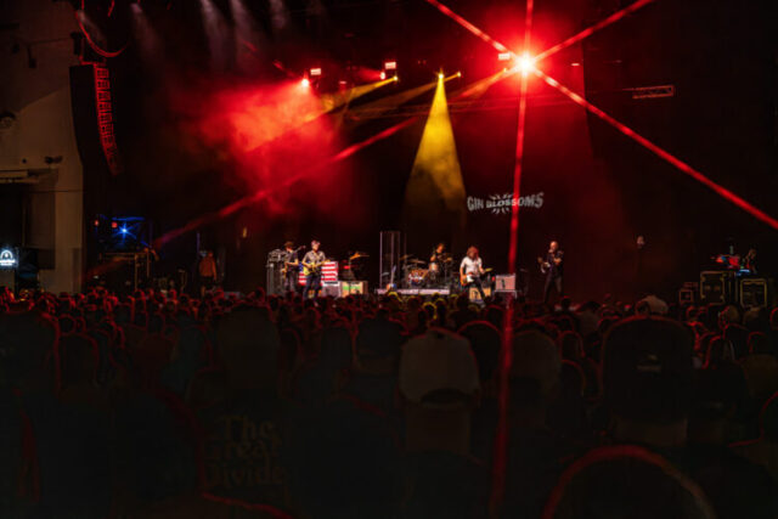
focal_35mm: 58
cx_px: 389
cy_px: 260
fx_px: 1254
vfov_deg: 23.4
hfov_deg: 34.5
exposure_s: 1/320
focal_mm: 58
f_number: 5.6
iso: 10000
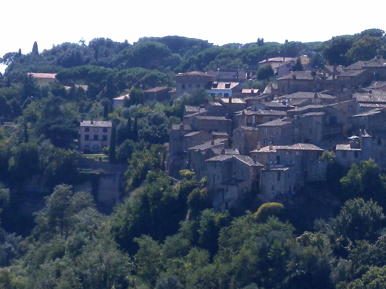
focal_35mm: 329
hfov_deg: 6.0
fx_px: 3668
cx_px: 390
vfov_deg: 4.5
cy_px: 155
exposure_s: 1/277
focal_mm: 24
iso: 64
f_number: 6.2
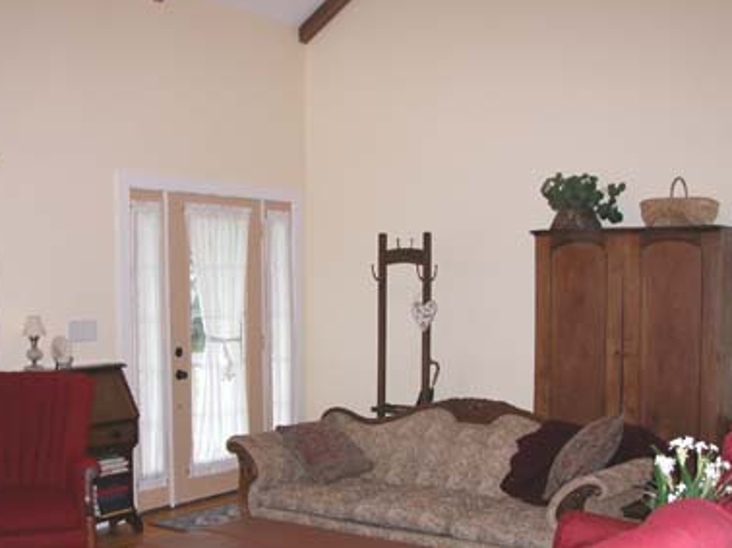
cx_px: 333
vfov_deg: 32.1
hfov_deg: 42.1
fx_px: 951
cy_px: 315
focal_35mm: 45
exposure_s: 1/60
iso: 200
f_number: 2.8
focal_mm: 8.9
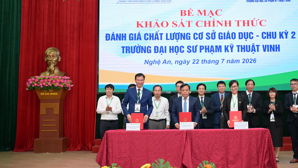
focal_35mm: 51
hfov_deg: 40.4
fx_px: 403
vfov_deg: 23.5
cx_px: 176
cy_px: 67
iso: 1000
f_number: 4
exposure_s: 1/160
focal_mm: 41
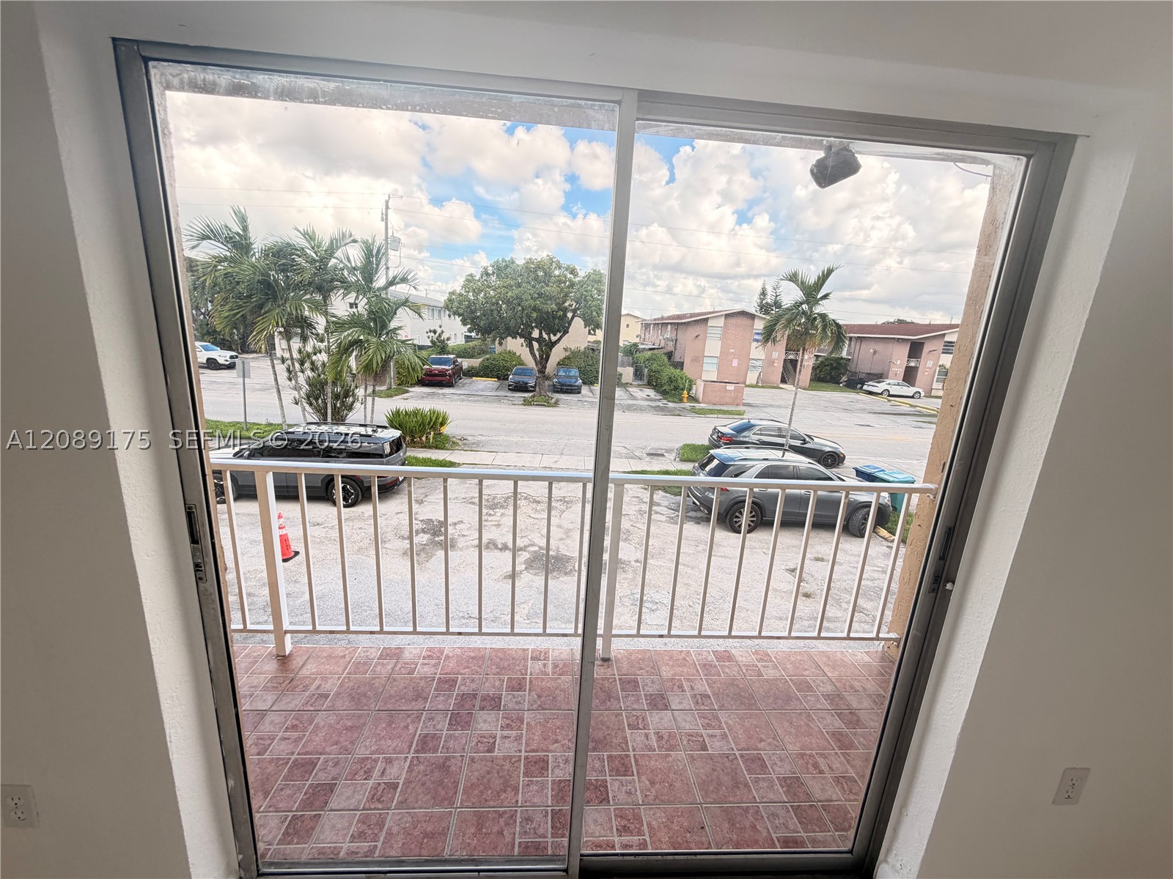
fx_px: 474
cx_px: 586
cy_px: 440
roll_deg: -4.1
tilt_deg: -12.6
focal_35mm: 14
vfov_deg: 85.7
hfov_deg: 102.1
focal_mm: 2.22
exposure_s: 1/210
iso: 50
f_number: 2.2
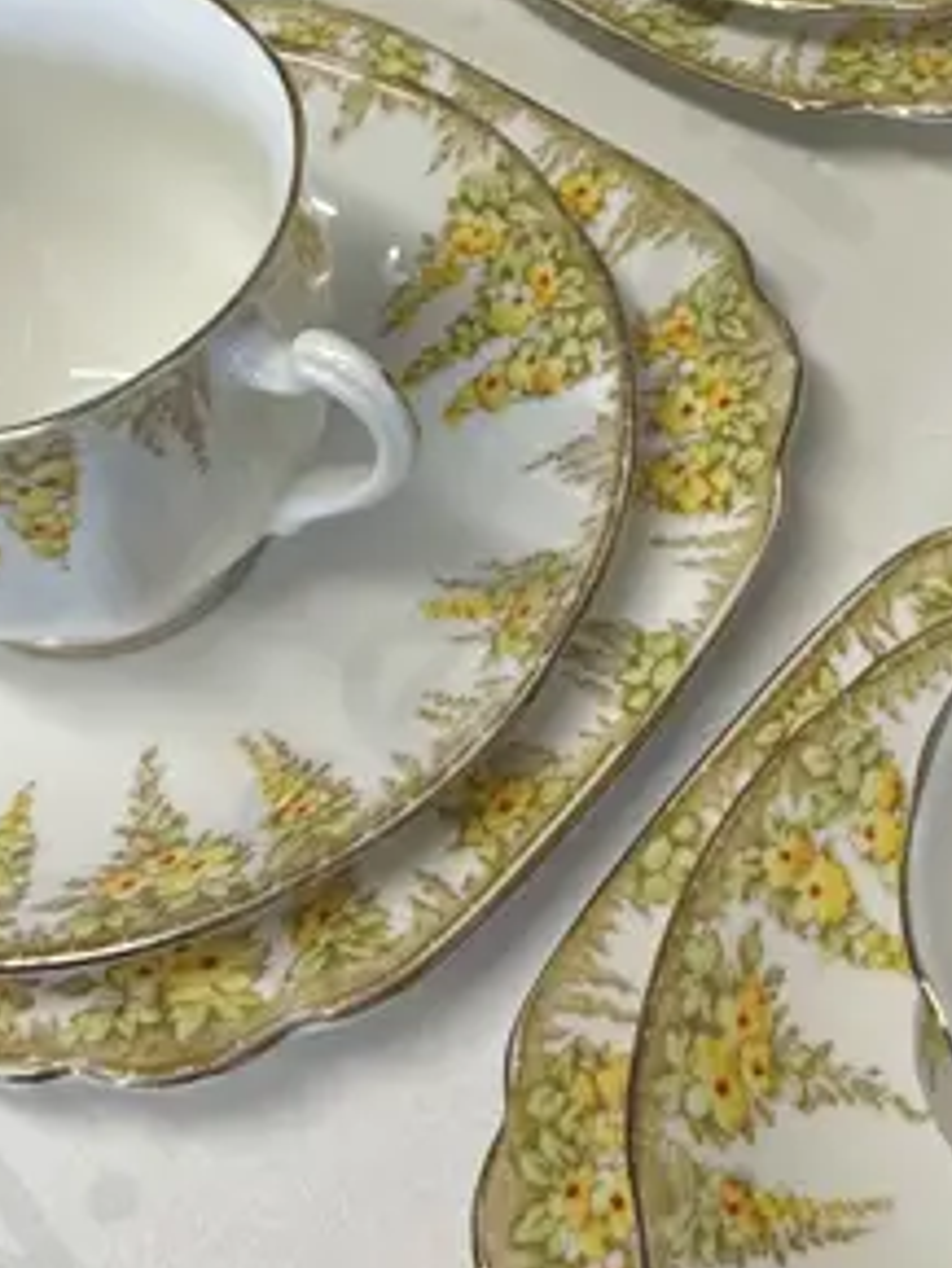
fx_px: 3115
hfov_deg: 17.0
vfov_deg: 22.1
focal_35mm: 85
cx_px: 948
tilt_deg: -48.8
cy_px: -13
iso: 50
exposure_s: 1/104
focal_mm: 6.86
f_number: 1.78
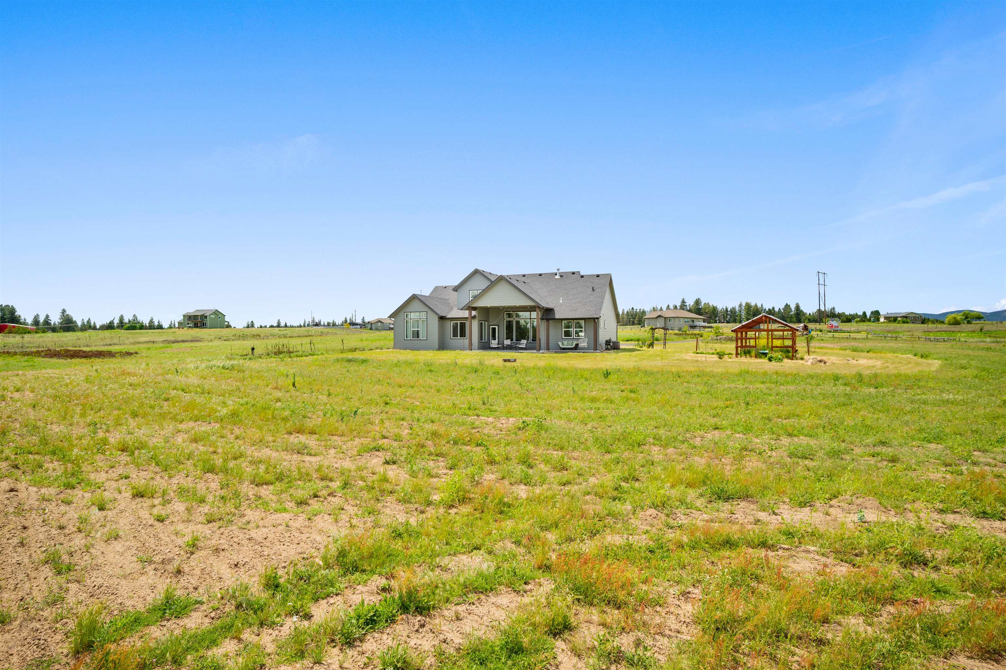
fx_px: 489
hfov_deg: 91.6
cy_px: 335
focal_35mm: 18
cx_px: 503
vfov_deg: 68.9
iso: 100
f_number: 8
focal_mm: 17.5
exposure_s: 1/100
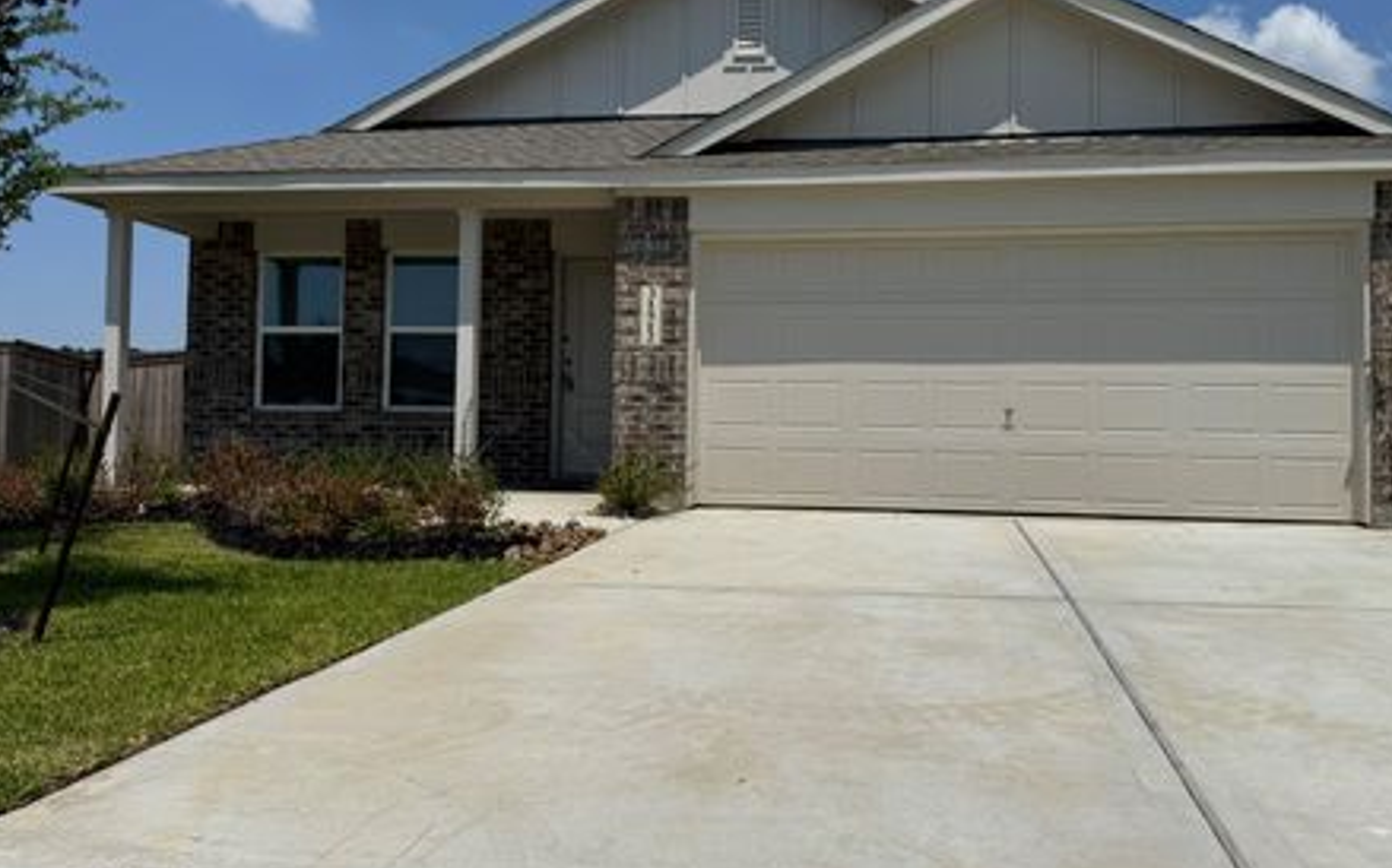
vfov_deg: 43.1
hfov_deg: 64.4
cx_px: 783
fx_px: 1100
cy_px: 413
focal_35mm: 29
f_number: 1.78
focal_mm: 6.76
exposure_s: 1/12346
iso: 80
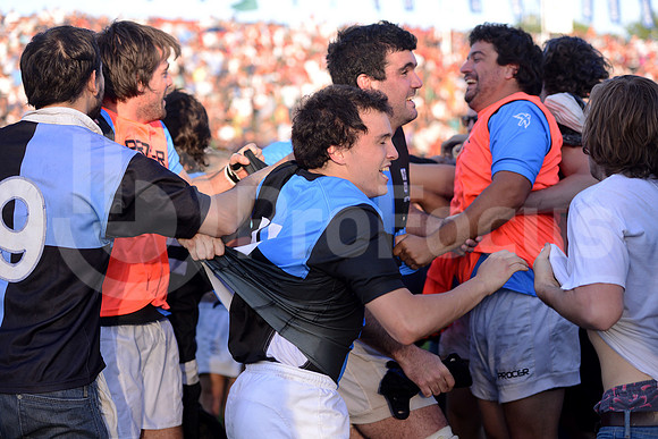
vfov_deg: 13.4
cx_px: 329
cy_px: 220
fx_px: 1865
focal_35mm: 102
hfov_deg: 20.0
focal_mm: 102
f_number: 2.8
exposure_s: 1/1250
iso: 640
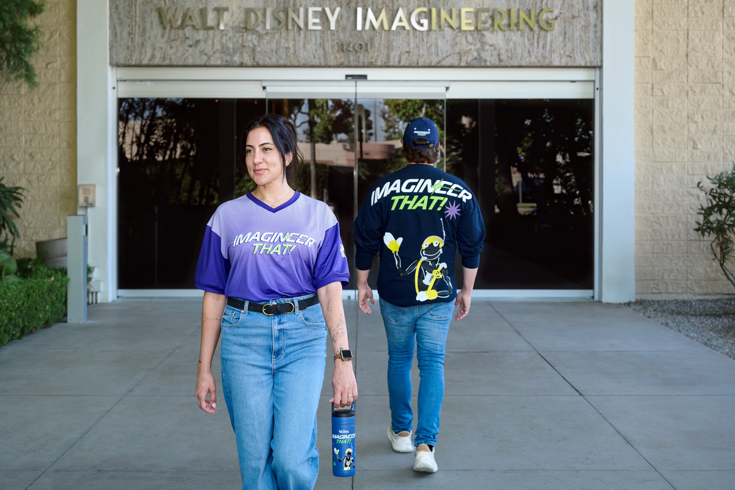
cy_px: 245
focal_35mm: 49
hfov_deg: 40.3
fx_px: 1000
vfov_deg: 27.5
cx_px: 368
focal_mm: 49
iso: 640
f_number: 5
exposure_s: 1/125
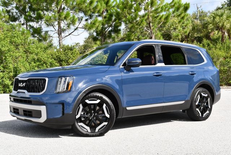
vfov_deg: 26.0
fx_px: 334
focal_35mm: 52
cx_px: 116
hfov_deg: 38.2
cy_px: 78
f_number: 8
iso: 160
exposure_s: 1/250
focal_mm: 26
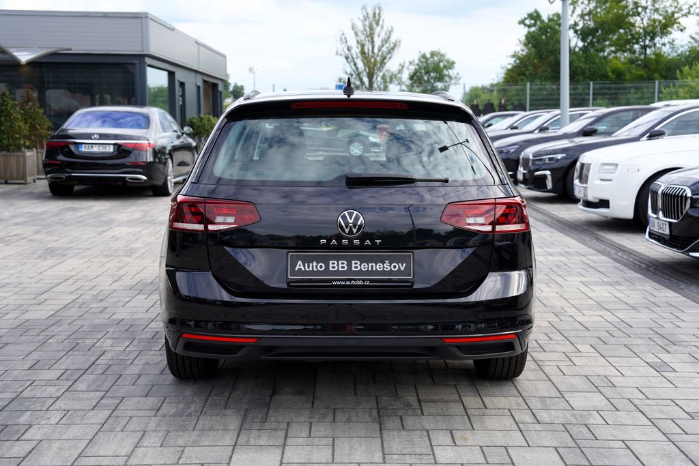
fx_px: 971
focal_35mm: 50
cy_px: 233
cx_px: 350
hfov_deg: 39.6
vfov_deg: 27.0
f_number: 5
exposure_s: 1/160
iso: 100
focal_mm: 50
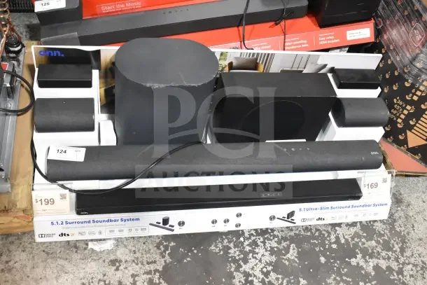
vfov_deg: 35.5
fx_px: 445
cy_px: 142
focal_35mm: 38
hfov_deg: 51.3
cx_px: 214
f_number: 6.3
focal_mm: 25
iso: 6400
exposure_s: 1/160
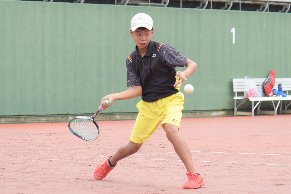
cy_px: 97
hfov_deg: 16.1
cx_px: 146
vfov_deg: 10.7
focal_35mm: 128
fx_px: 1030
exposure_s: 1/1600
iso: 640
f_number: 4.5
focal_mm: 85
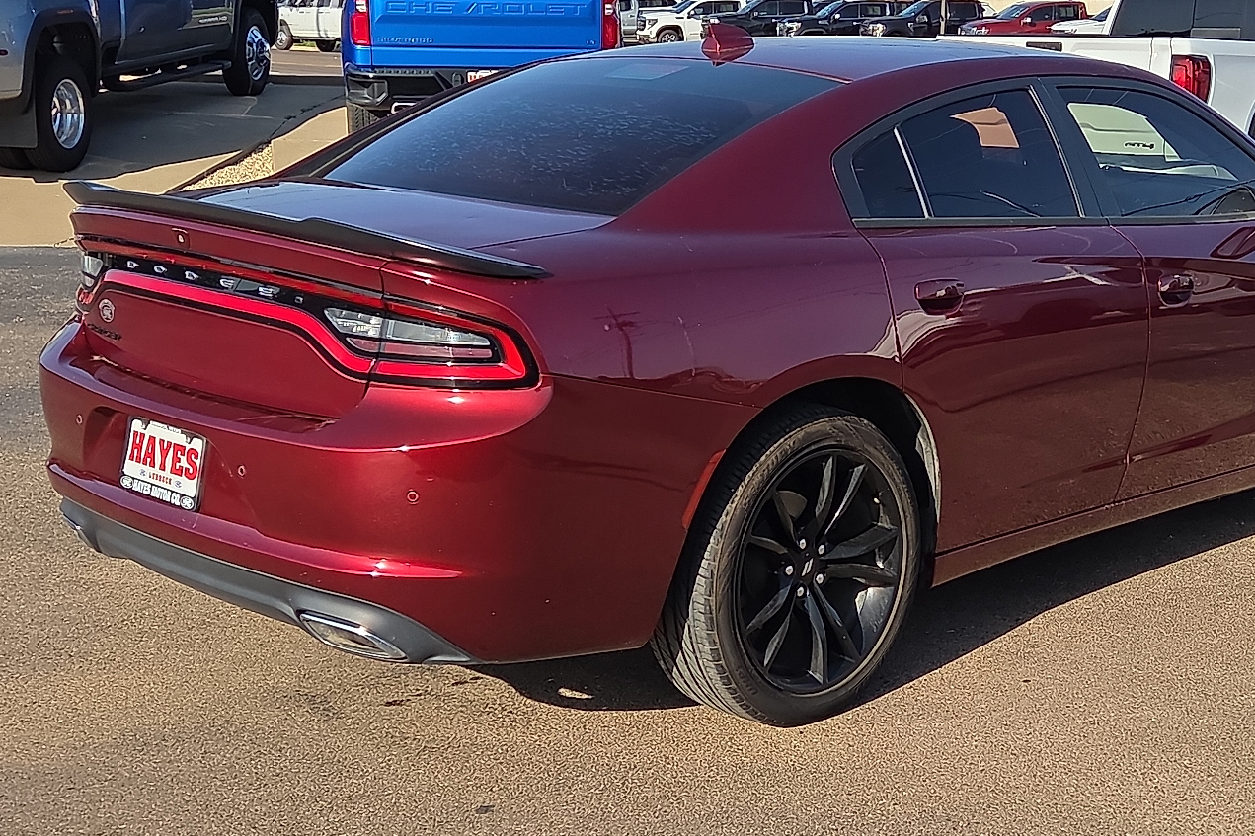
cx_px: 780
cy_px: 354
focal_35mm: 55
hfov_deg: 36.1
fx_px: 1917
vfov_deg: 24.6
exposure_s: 1/2000
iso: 25
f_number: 1.8
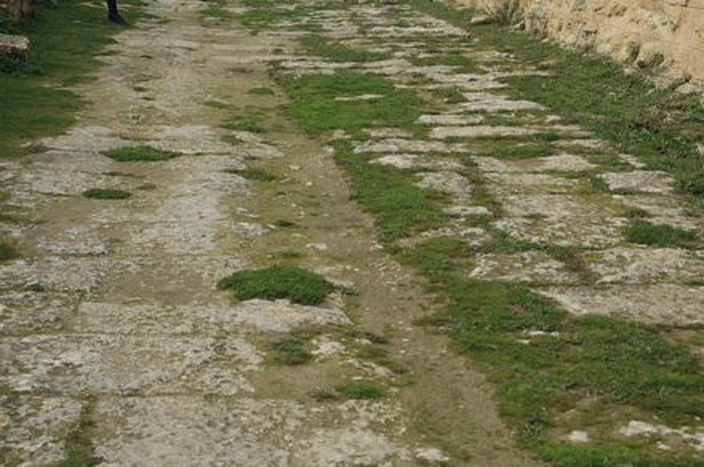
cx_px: 352
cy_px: 234
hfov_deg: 30.6
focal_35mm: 66
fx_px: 1289
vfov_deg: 20.5
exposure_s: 1/500
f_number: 11
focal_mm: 44
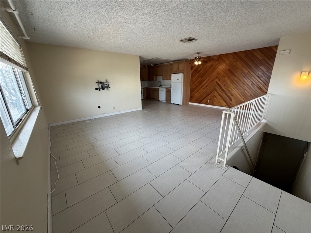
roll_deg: +1.4
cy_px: 116
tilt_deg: -17.4
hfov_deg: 102.1
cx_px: 156
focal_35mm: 14
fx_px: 126
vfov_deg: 85.7
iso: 160
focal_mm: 2.22
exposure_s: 1/121
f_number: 2.2
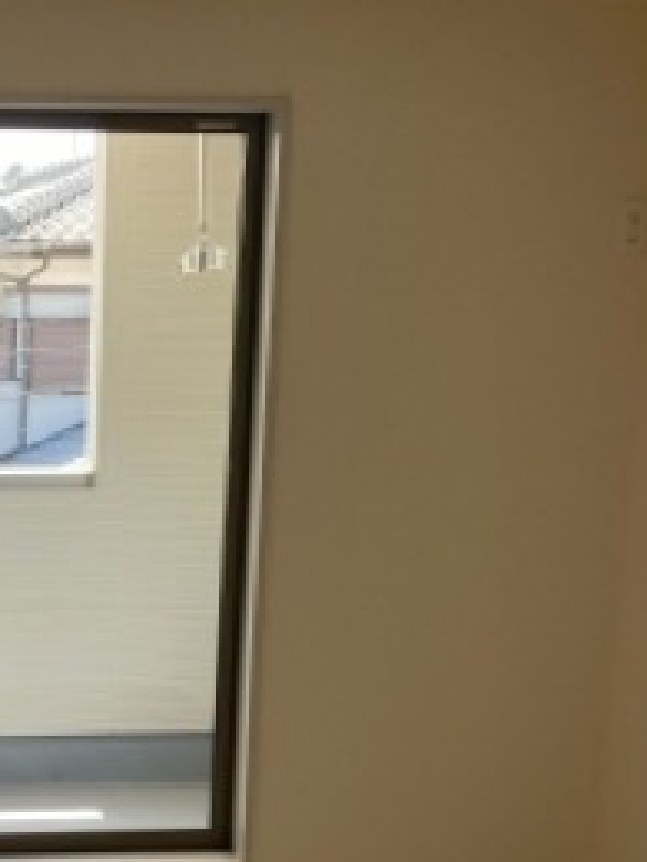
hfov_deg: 19.9
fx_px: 1720
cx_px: -143
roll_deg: +0.3
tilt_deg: -12.9
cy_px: 769
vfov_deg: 27.2
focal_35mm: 69
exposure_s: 1/121
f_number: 1.8
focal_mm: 3.99
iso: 32
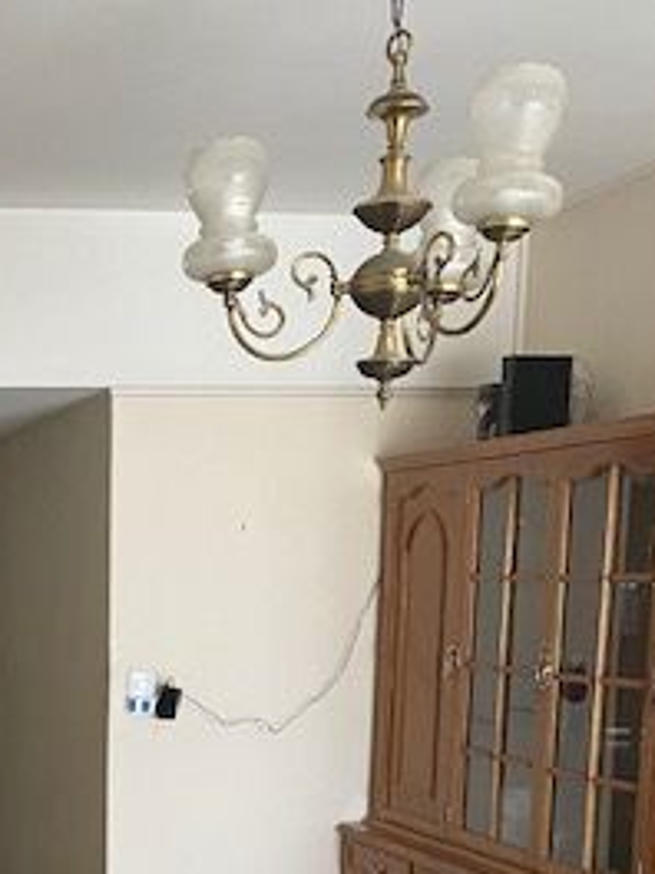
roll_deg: +1.6
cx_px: -89
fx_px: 1589
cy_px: 953
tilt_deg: -12.8
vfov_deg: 28.1
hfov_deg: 21.9
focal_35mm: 63
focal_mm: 4.25
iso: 250
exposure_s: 1/60
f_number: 1.8
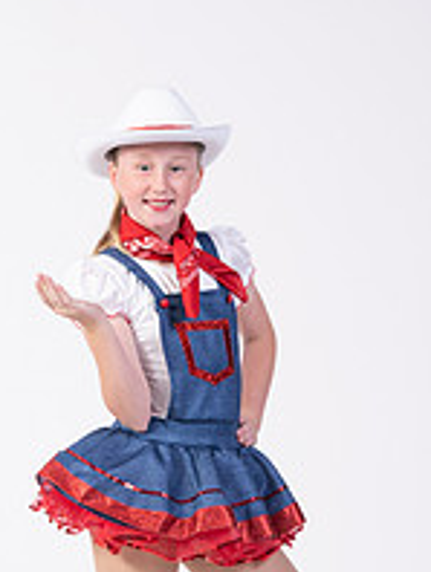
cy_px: 419
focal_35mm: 192
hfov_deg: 7.8
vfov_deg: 10.3
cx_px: 208
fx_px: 3181
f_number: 6.3
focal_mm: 88
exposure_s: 1/160
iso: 400
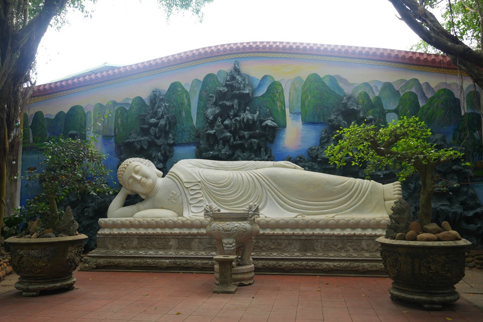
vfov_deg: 43.6
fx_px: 403
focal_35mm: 30
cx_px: 242
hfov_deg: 61.9
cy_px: 161
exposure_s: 1/60
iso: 100
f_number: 4
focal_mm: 20
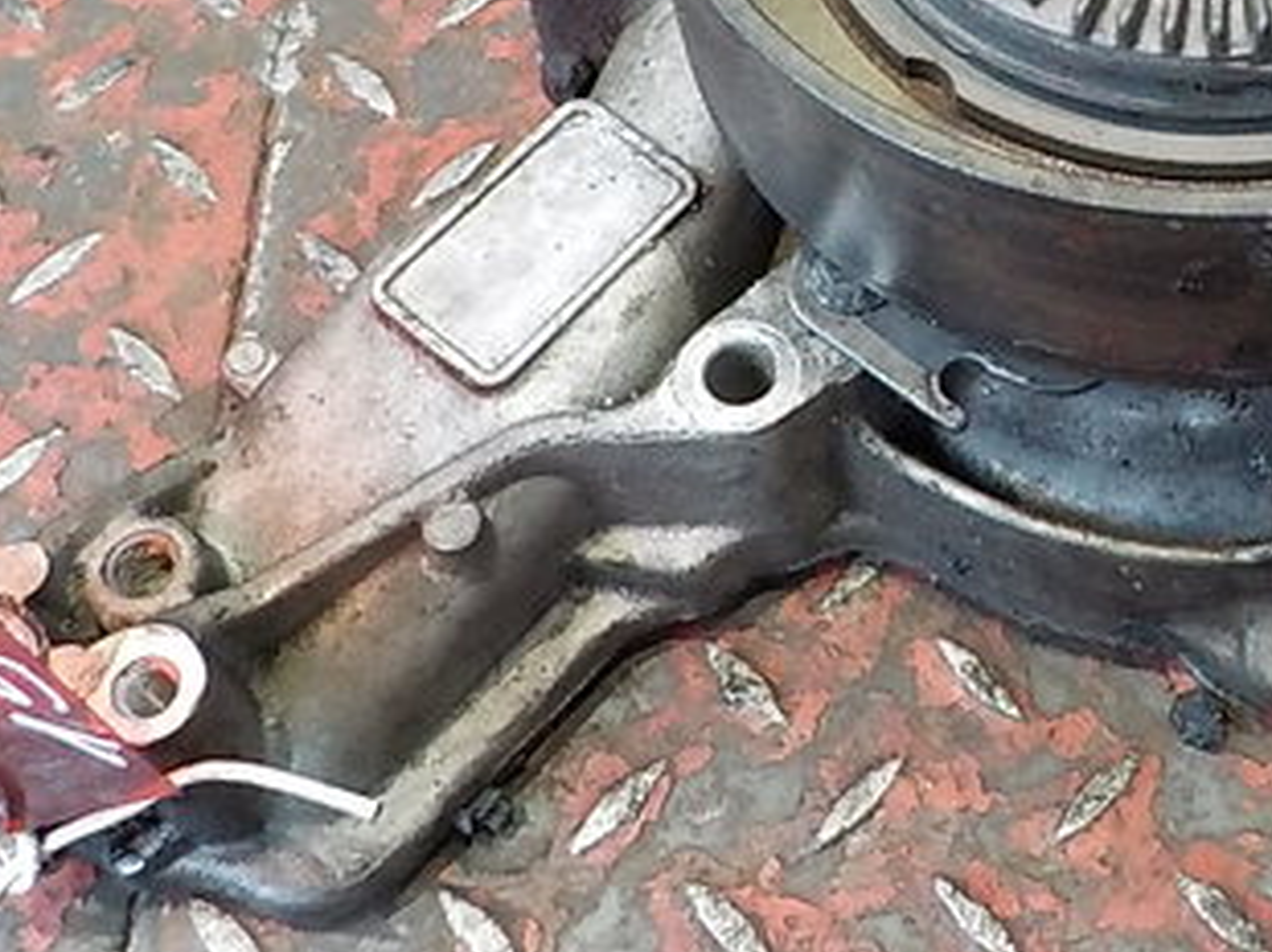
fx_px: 2276
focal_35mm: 62
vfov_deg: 23.2
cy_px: 164
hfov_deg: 30.1
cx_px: 1112
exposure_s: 1/15
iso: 800
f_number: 3.3
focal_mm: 4.1
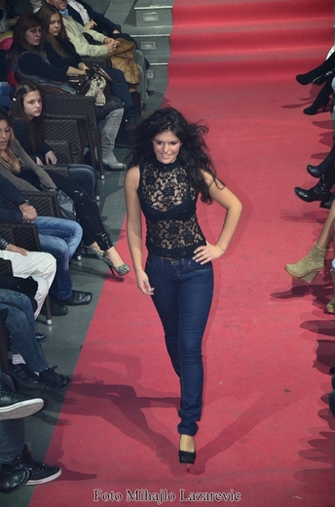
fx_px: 1684
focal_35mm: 120
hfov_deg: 11.4
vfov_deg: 17.1
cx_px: 168
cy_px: 254
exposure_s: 1/80
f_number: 5.6
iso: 640
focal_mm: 80
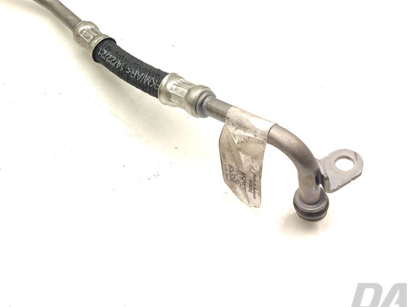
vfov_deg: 31.8
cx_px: 142
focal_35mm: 44
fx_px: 520
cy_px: 49
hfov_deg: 42.4
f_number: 1.89
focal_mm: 5.89
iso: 100
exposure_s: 1/80
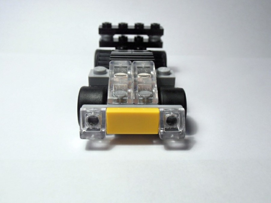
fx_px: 290
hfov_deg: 50.1
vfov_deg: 38.7
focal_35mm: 37
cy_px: 102
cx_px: 136
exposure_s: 1/60
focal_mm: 6.61
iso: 80
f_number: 3.9
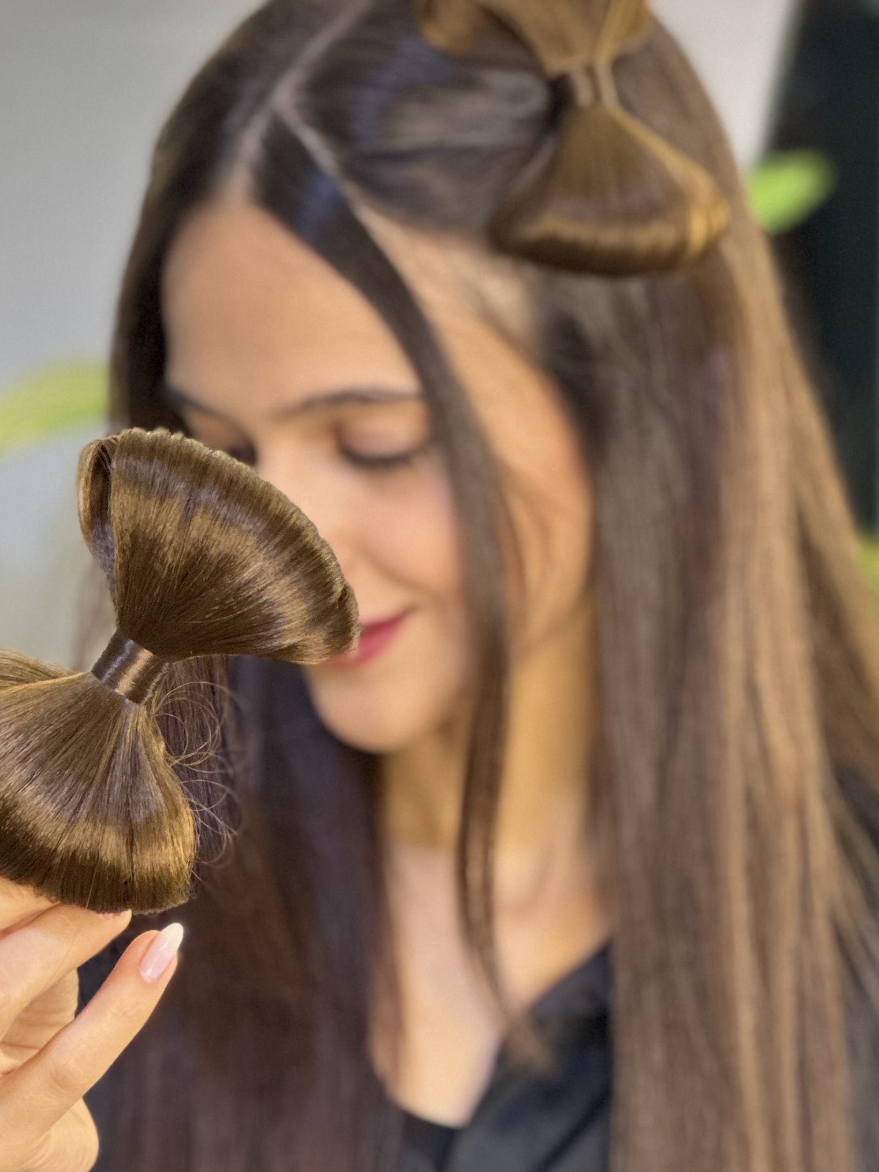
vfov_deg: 12.9
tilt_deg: -10.1
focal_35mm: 153
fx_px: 5180
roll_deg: +0.1
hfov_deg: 9.7
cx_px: 355
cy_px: 593
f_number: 2.8
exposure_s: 1/33
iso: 200
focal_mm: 9
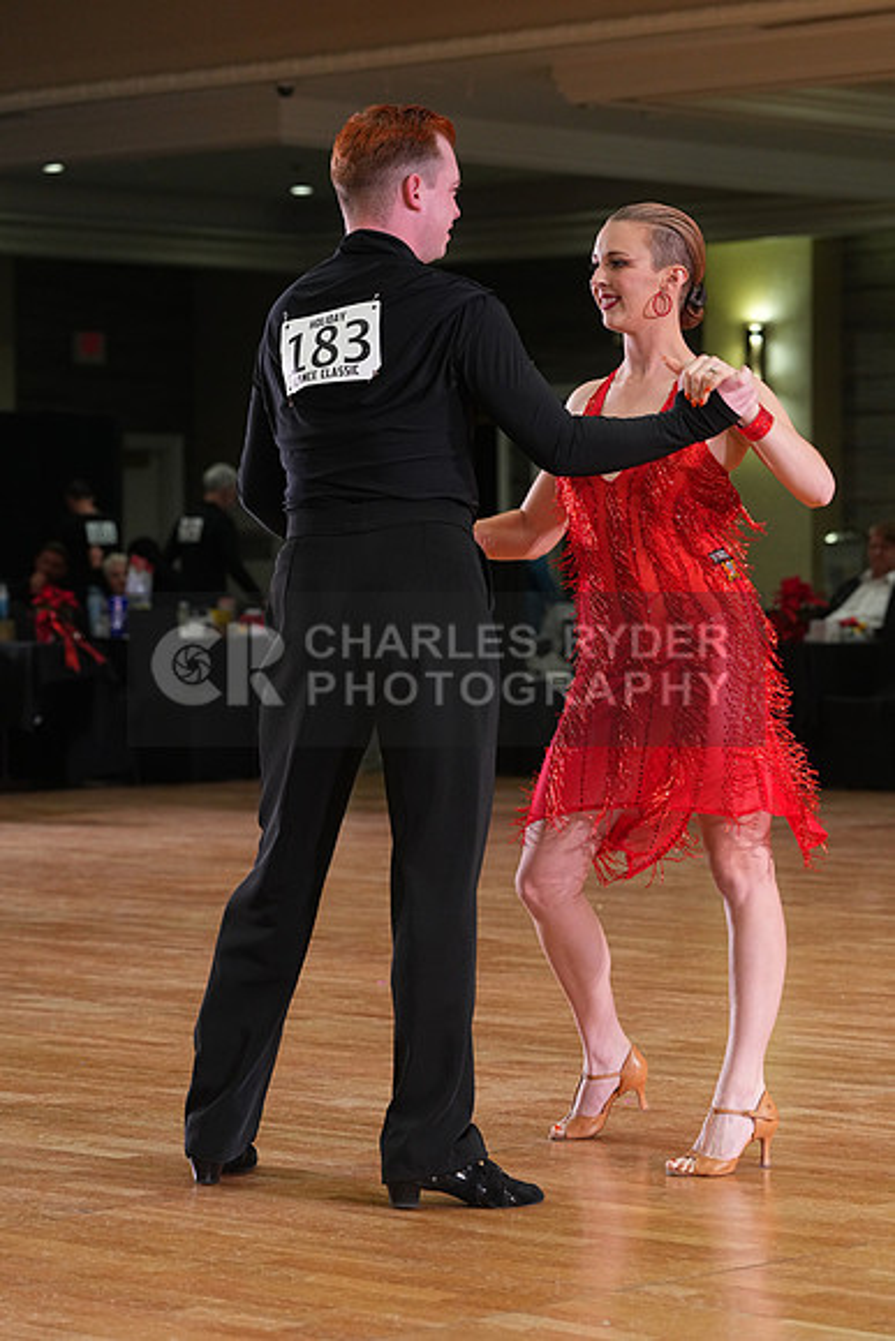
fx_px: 3950
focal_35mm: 106
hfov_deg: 12.9
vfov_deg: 19.3
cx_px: 448
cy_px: 670
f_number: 5
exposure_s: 1/200
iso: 2500
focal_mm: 106
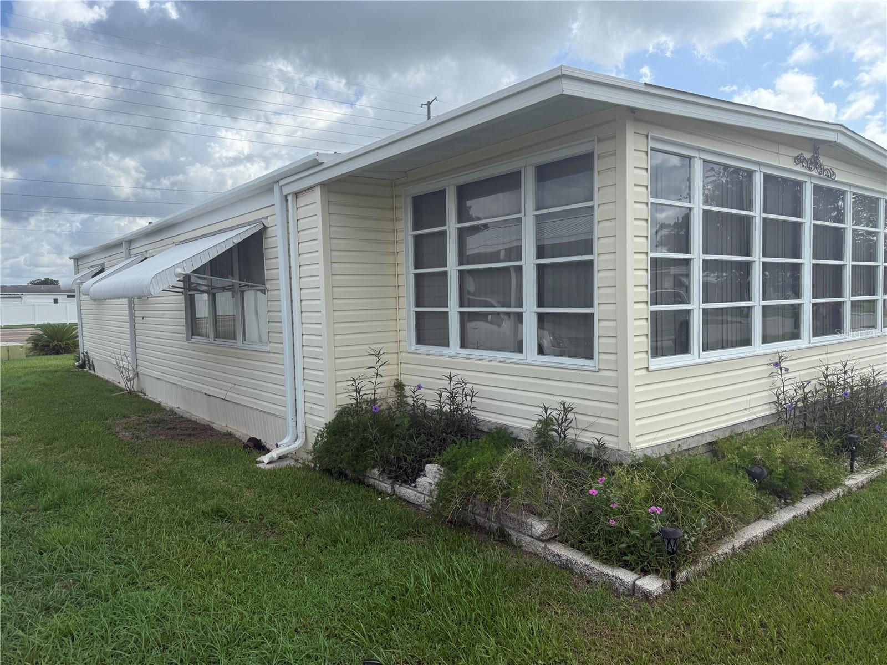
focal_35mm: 24
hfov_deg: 71.6
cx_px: 444
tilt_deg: -1.6
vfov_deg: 56.8
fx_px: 615
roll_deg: +0.5
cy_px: 332
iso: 100
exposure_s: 1/4673
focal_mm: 6.76
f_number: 1.78
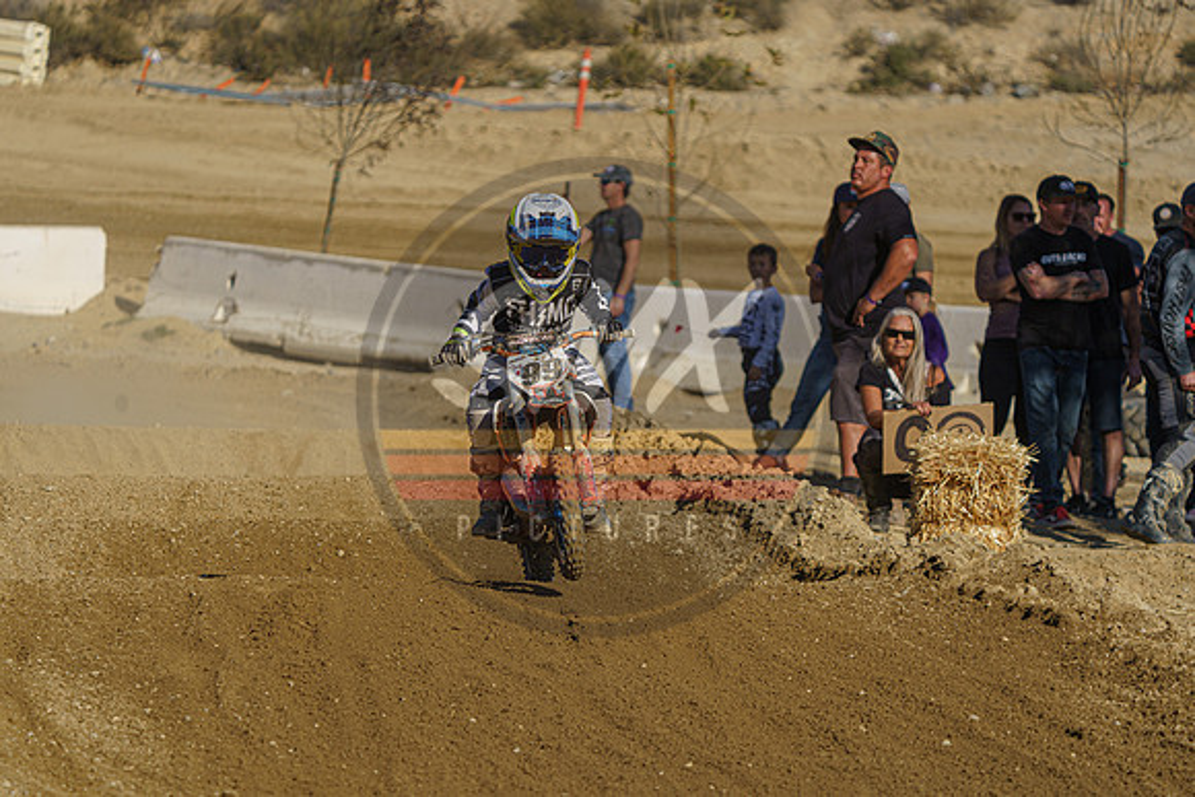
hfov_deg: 8.8
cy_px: 398
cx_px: 598
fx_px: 7740
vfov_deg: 5.9
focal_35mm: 233
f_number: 5.6
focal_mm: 230
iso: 100
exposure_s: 1/1000
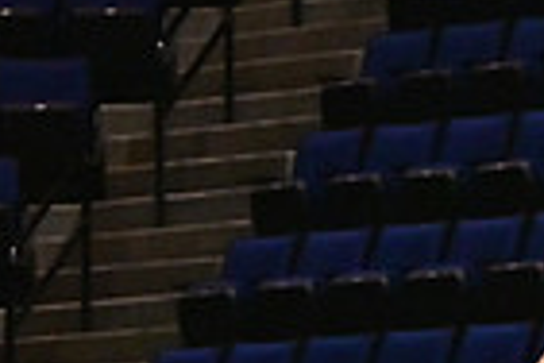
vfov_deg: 2.6
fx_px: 7902
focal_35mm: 523
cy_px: 631
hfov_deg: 3.9
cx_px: 706
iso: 2500
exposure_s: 1/800
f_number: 5.6
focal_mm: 85
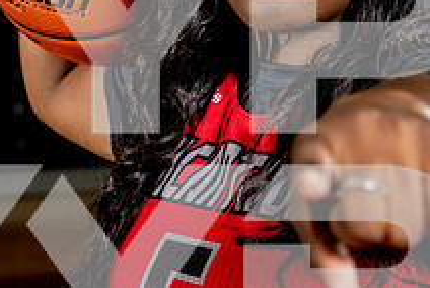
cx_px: 211
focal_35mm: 164
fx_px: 1962
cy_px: 27
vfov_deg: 8.4
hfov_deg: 12.5
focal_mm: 60
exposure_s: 1/250
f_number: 6.3
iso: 320
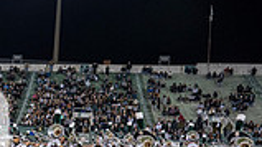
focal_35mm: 92
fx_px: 638
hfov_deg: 20.3
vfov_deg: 12.9
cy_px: 163
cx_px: -115
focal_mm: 24
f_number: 3.2
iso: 1250
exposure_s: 1/500
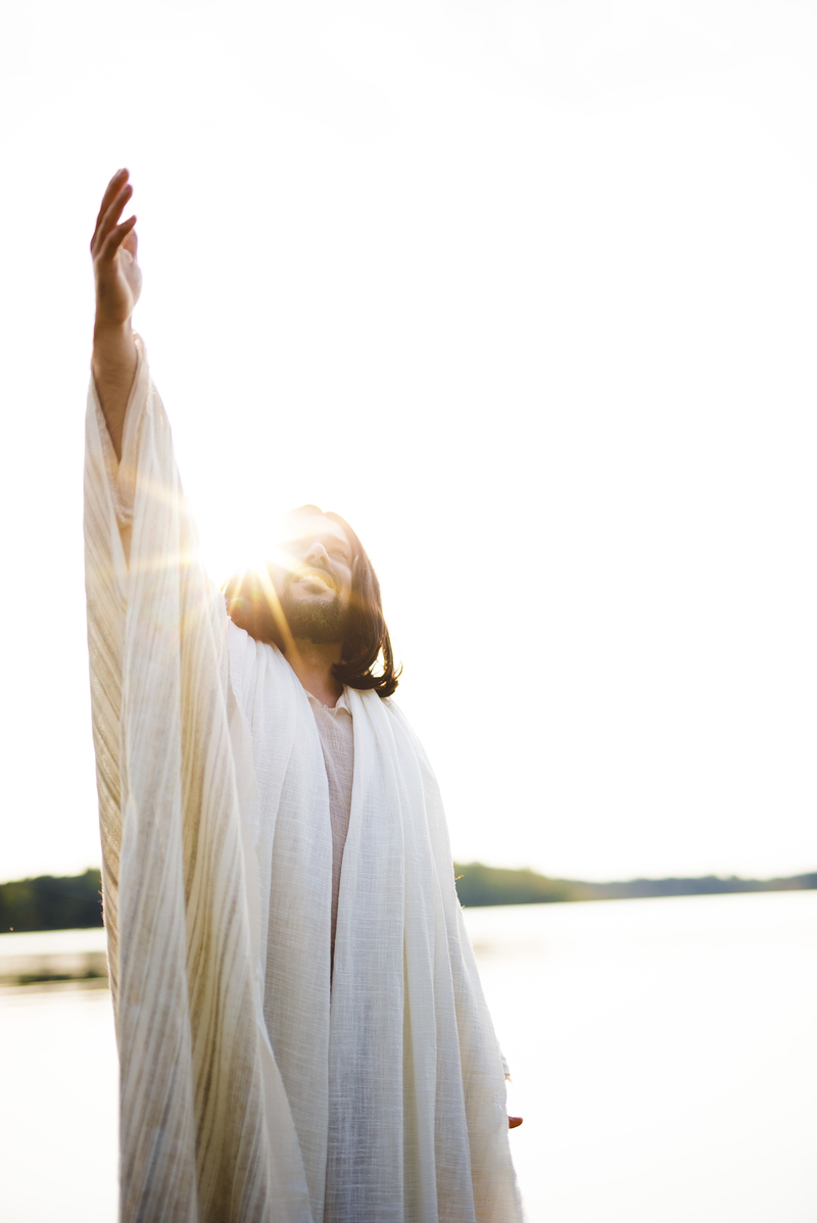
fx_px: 1700
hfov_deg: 27.0
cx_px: 408
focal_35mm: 50
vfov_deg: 39.6
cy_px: 612
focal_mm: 50
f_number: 1.4
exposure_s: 1/3200
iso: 50
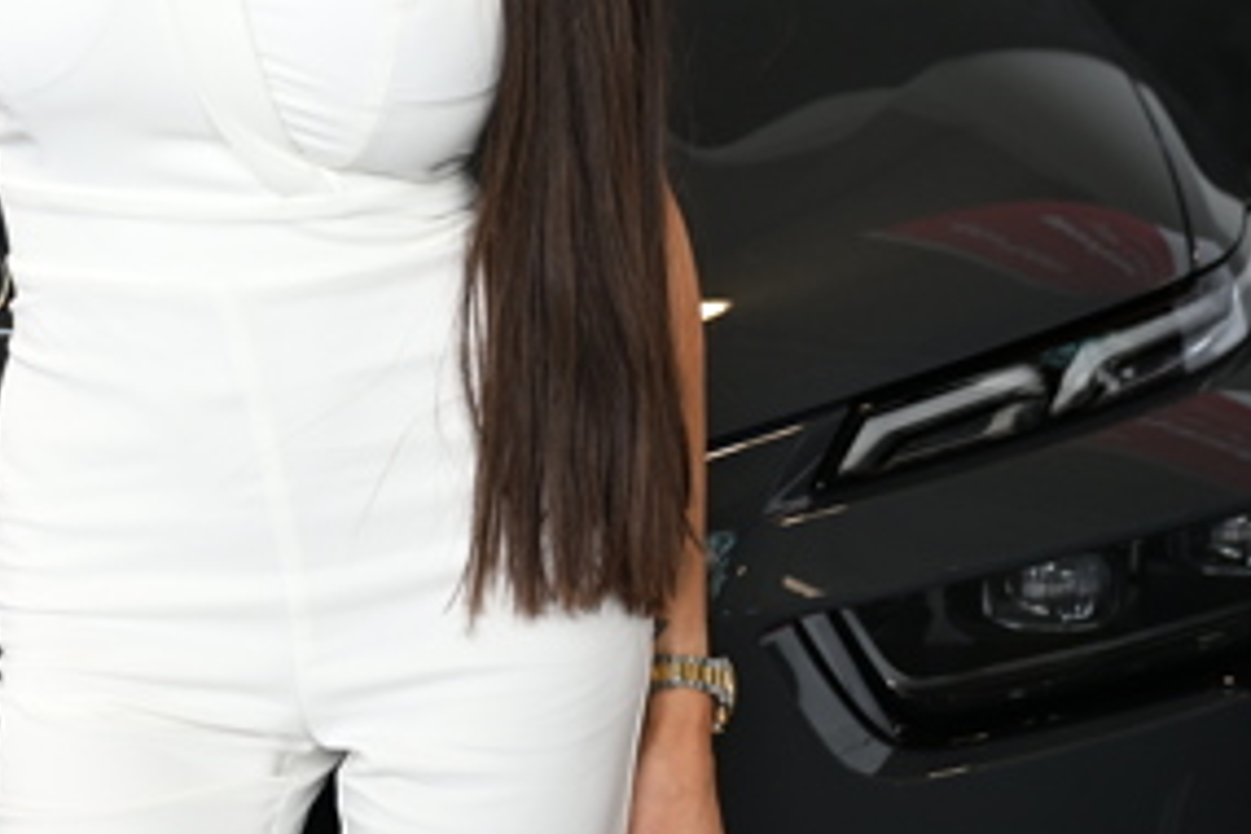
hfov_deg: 15.9
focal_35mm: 126
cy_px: 9
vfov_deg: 10.8
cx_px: -57
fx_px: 4378
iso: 800
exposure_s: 1/1250
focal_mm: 52
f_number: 2.8
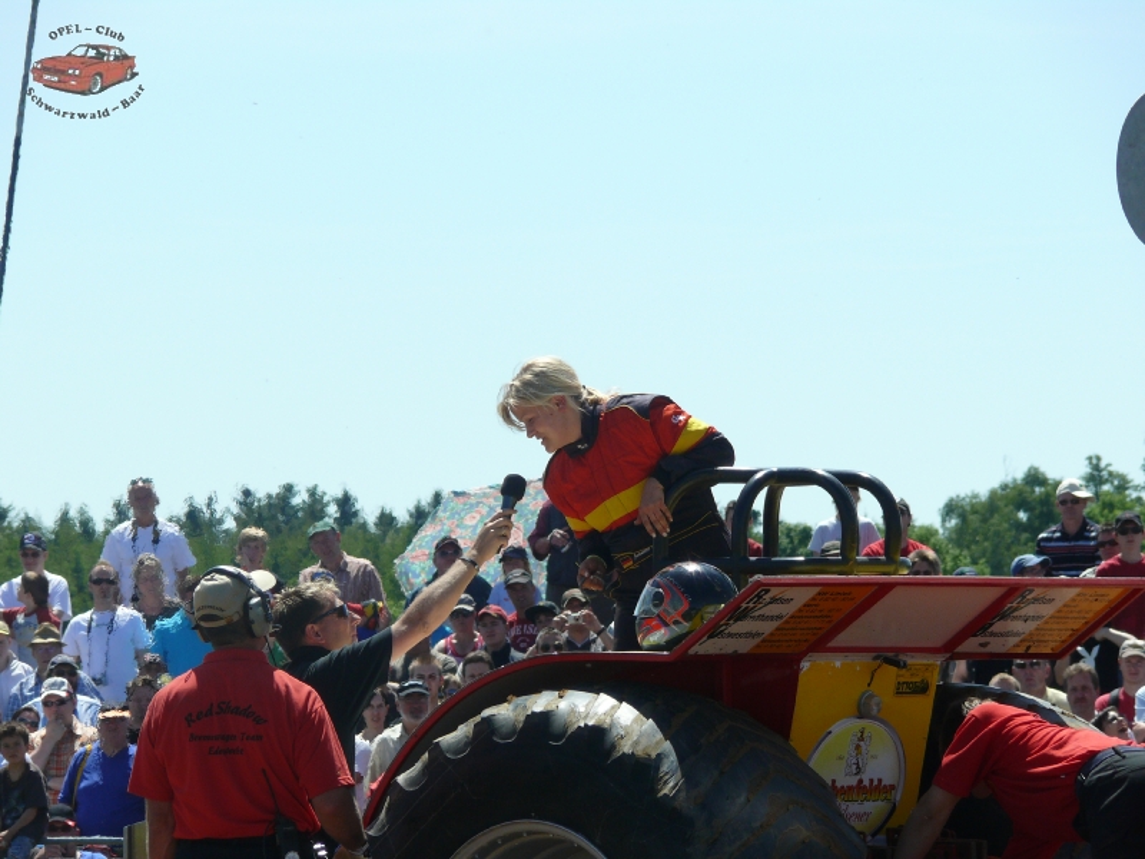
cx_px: 572
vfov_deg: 4.5
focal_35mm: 327
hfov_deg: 6.1
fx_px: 10816
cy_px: 430
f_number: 5.6
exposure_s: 1/400
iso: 100
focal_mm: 69.2
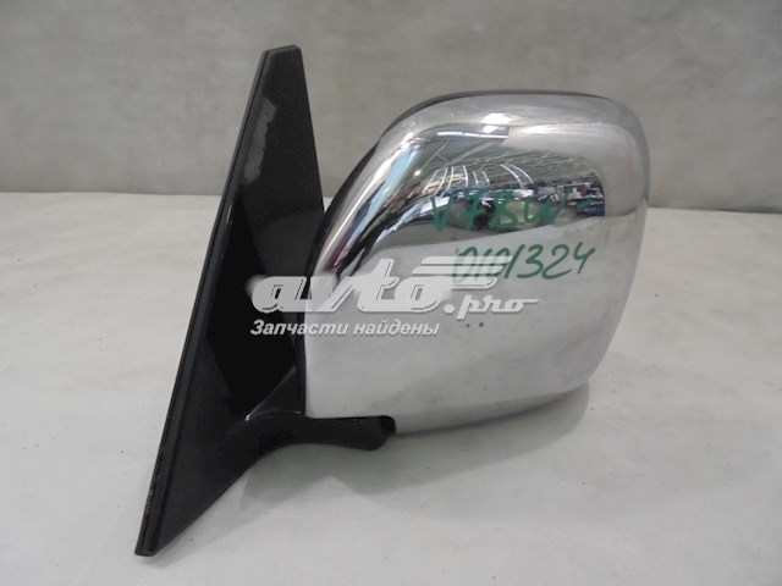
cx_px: 391
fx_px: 587
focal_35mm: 26
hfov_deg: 67.3
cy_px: 293
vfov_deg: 53.1
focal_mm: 4.6
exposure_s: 1/30
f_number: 3.5
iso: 320
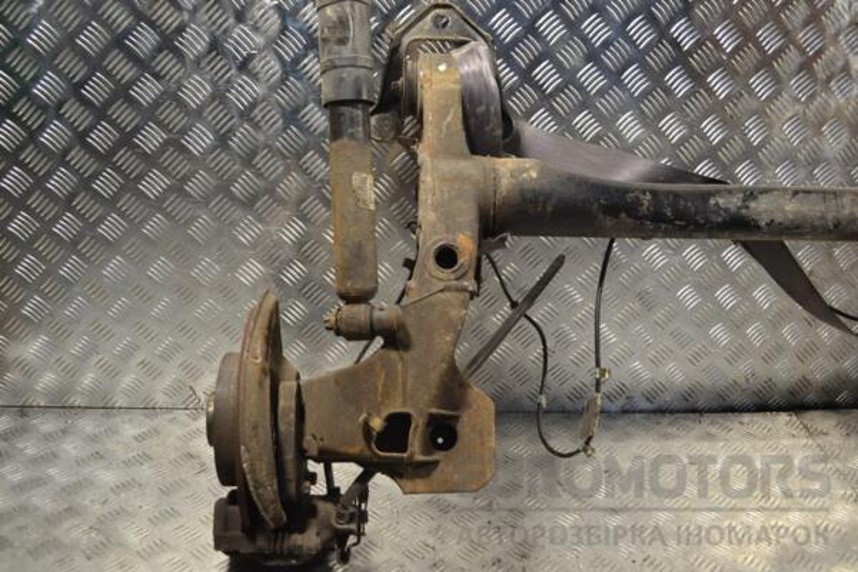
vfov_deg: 36.9
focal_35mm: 36
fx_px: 858
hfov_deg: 53.1
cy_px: 286
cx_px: 429
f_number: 5
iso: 400
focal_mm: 24
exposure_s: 1/100
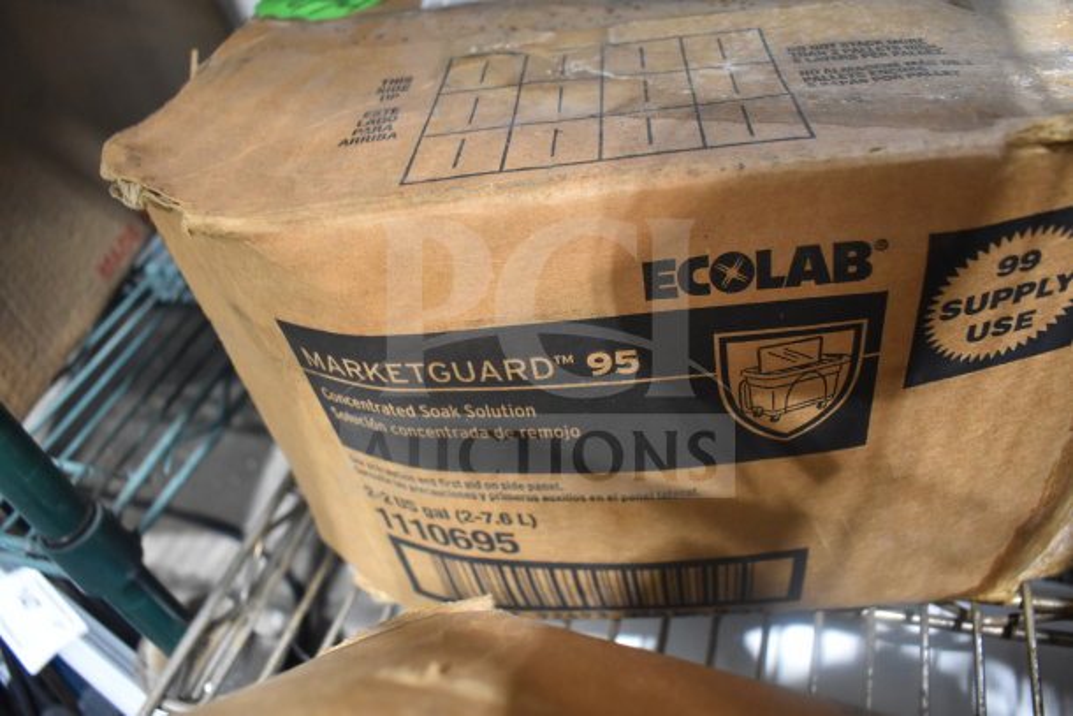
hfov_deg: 67.4
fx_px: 805
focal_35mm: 27
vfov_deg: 48.0
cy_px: 358
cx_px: 536
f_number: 3.5
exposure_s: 1/30
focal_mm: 18
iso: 1600
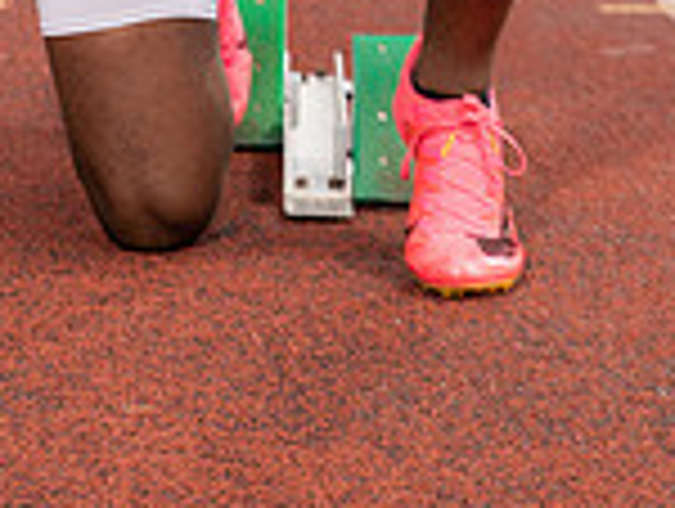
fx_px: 3711
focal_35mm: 190
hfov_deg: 10.4
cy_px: -495
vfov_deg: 7.5
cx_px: 184
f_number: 4
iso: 250
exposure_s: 1/1600
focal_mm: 66
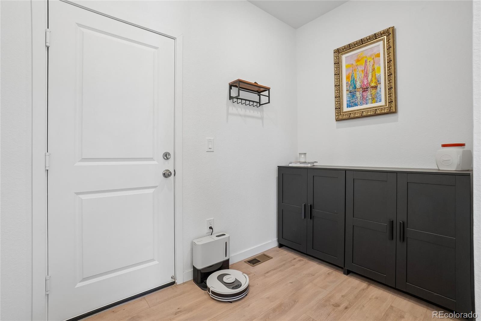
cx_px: 240
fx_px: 200
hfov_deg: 100.4
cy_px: 160
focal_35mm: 15
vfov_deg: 77.3
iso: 400
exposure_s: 1/20
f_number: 8
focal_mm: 10
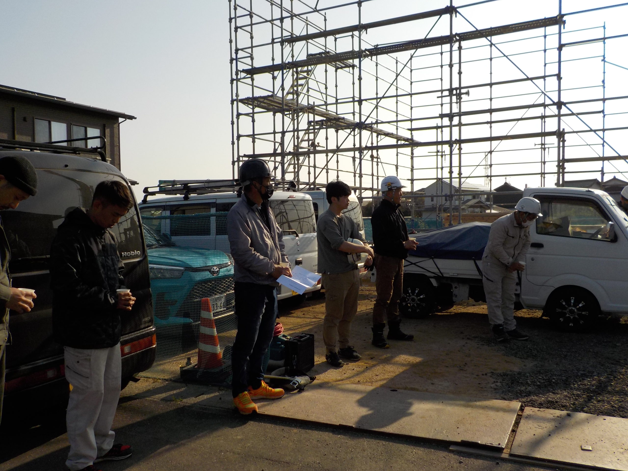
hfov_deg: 60.0
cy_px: 236
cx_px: 314
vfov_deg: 46.8
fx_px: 544
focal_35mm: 30
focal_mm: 4.1
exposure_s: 1/1600
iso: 125
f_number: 3.3
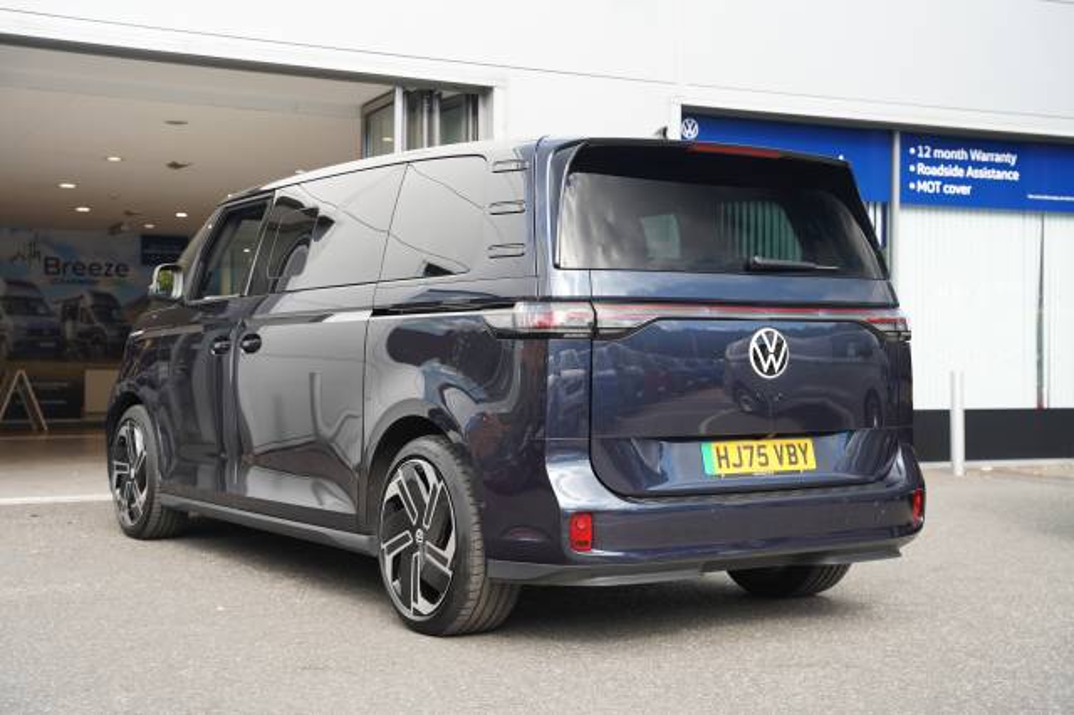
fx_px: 1500
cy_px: 358
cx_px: 537
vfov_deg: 26.8
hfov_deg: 39.4
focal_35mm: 50
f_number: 4.5
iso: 100
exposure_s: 1/80
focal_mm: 50.3
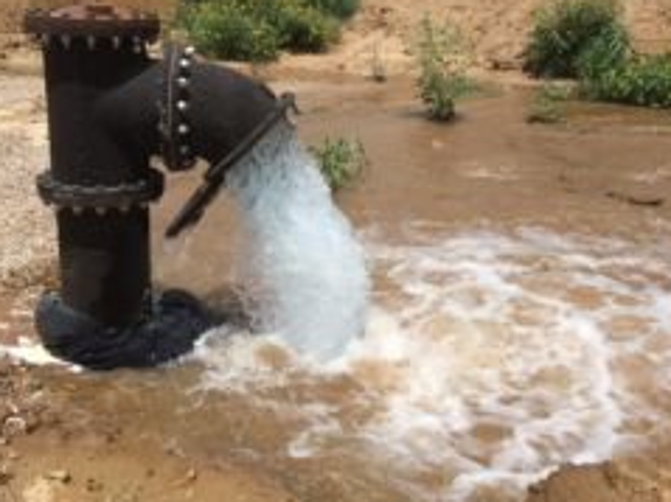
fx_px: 852
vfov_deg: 32.8
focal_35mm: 44
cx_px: 340
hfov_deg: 43.0
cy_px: 243
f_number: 2.2
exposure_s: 1/4115
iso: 40
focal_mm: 4.12
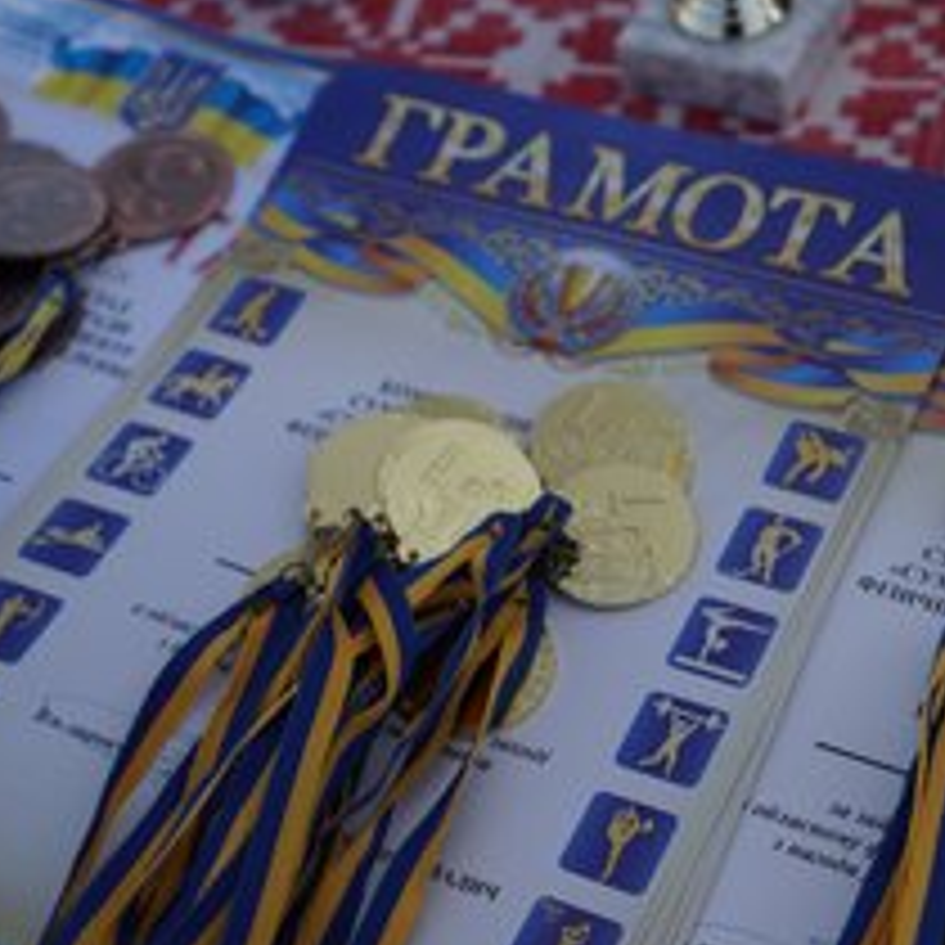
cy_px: 549
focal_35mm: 68
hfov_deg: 24.9
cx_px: 774
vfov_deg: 25.3
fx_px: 2100
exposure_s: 1/100
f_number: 2.8
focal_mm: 28
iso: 100
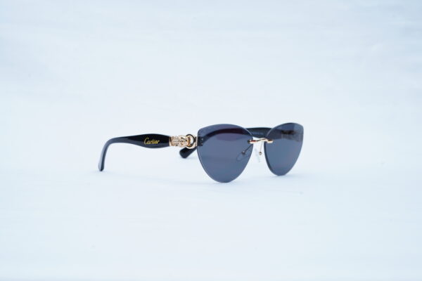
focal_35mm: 50
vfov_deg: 27.0
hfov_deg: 39.6
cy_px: 140
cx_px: 211
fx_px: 586
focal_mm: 50
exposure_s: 1/160
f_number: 9
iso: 200
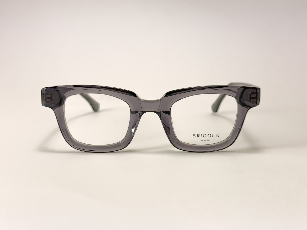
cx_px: 154
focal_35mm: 48
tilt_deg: -9.0
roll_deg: -0.2
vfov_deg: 30.3
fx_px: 426
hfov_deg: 39.7
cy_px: 115
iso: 80
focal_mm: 6.76
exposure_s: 1/100
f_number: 1.78
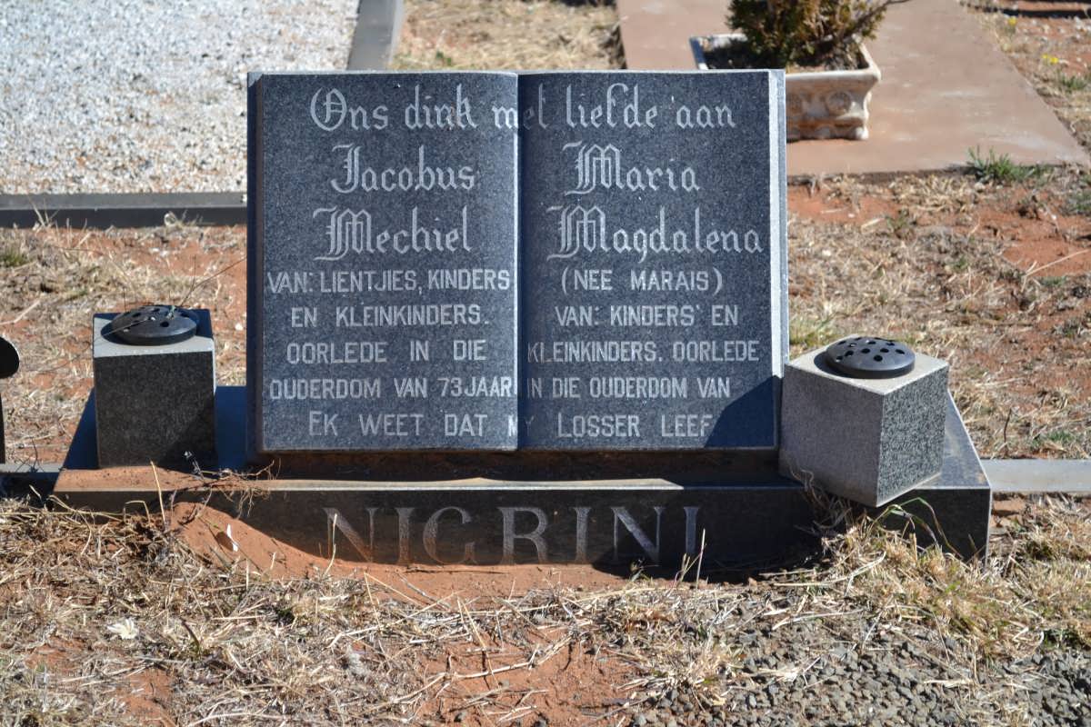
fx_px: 2500
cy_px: 364
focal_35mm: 82
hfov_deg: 24.6
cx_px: 546
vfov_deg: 16.6
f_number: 5.6
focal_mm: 55
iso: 160
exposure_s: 1/125
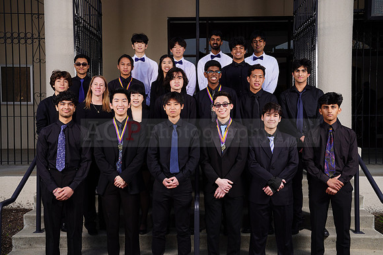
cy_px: 128
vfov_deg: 30.5
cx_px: 192
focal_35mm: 44
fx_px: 468
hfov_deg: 44.5
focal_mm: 44
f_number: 6.3
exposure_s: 1/200
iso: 100
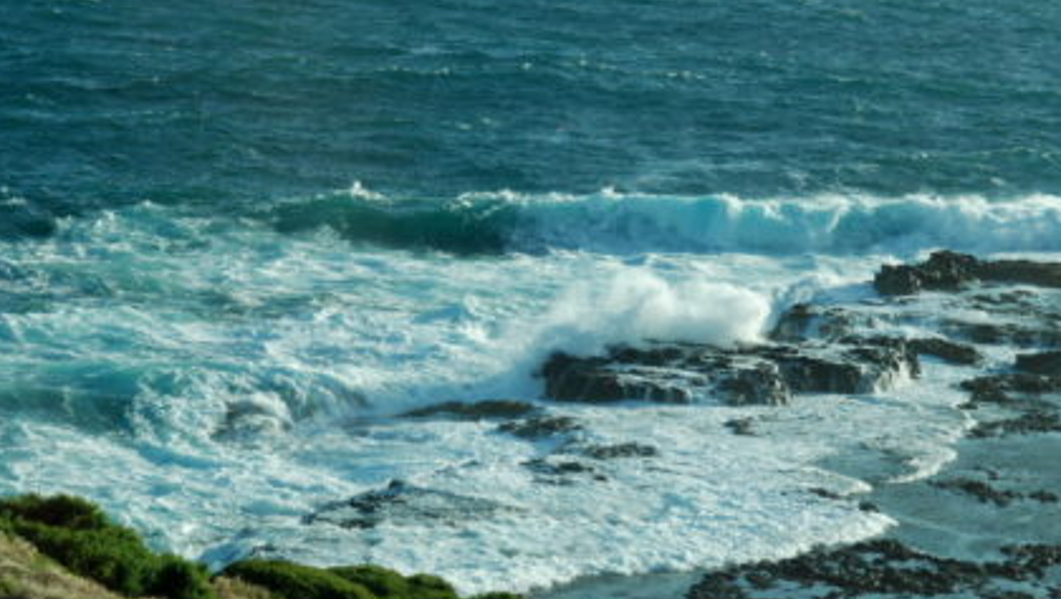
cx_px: 541
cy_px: 332
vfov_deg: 9.3
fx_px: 3688
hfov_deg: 16.4
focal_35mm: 131
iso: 800
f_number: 10
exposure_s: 1/250
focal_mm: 70
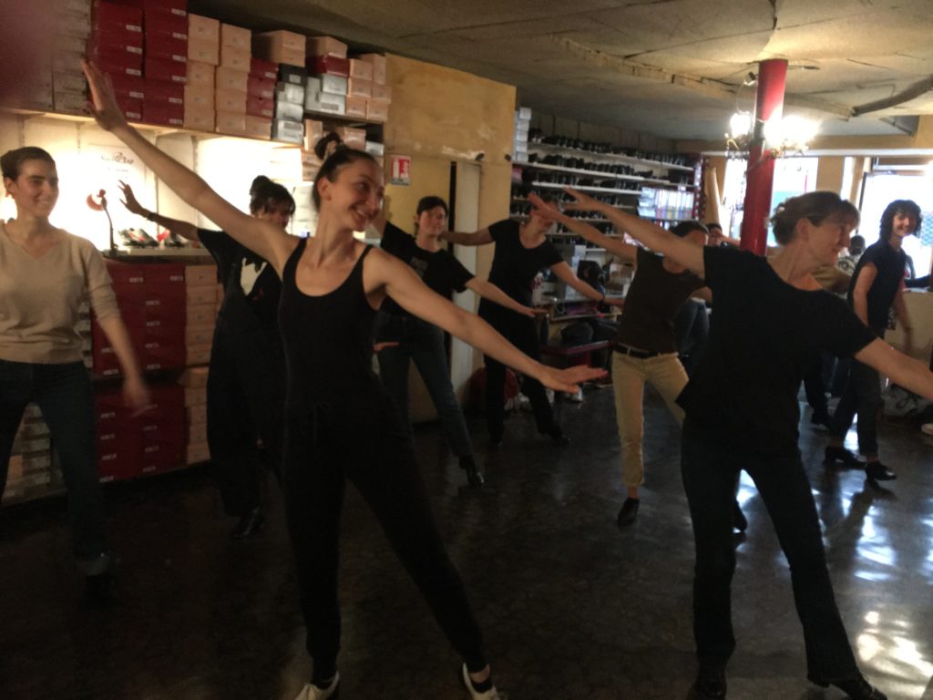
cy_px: 350
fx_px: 782
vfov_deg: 48.2
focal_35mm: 29
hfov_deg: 61.7
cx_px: 466
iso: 400
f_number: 2.2
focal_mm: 4.15
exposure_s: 1/17
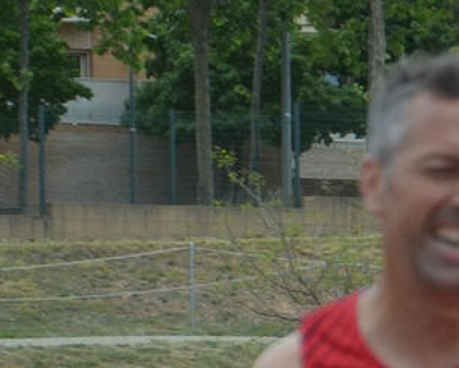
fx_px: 8550
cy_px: 613
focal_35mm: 629
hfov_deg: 3.0
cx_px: 1018
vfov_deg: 2.5
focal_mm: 66
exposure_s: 1/1000
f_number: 5.3
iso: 400
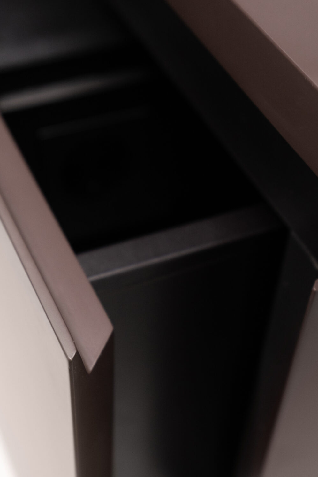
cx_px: 142
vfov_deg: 32.8
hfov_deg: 22.6
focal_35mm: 60
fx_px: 795
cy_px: 355
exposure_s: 1/20
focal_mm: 35
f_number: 5.6
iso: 1000
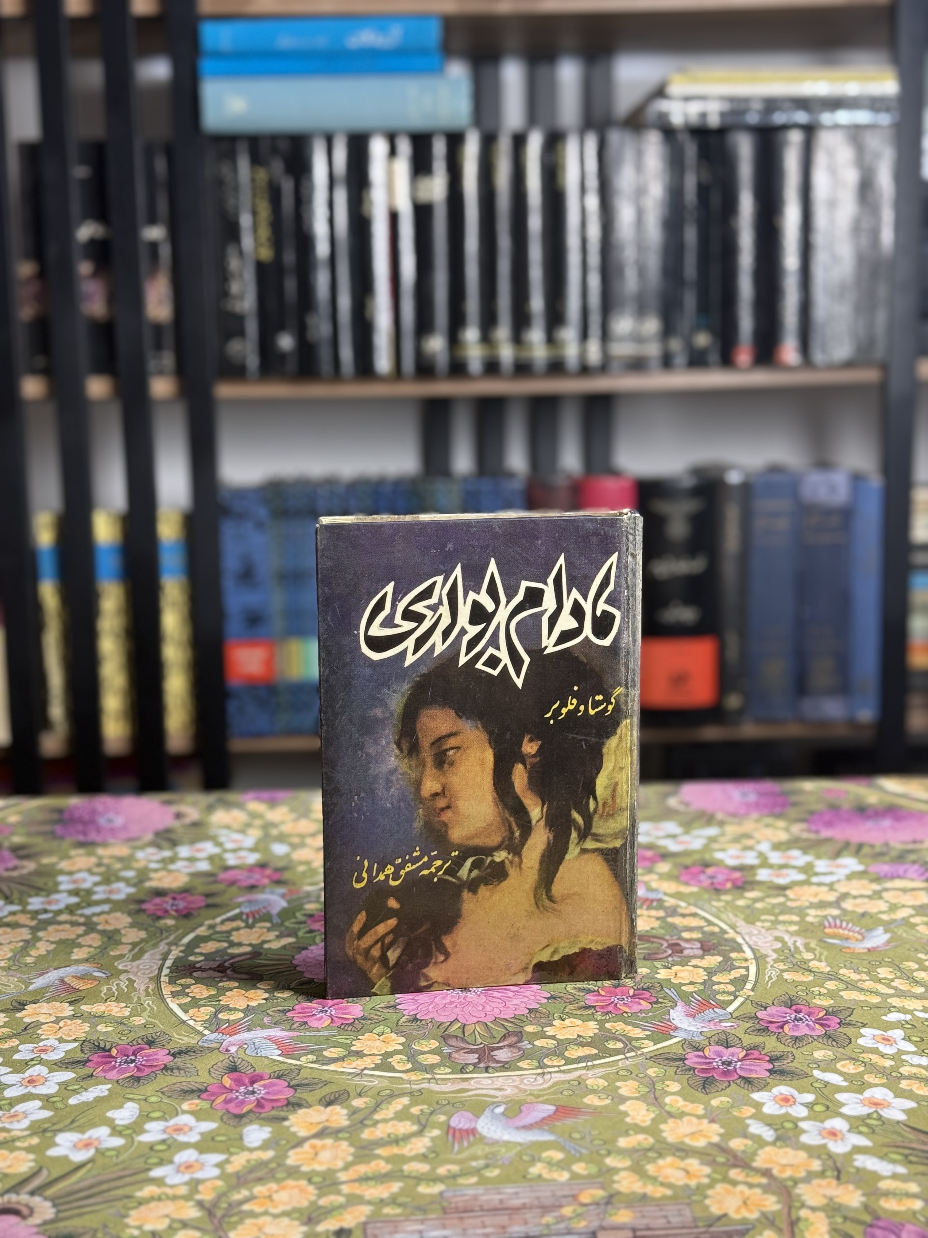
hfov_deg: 30.3
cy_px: 619
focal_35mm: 48
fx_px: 1716
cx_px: 464
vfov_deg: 39.7
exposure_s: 1/50
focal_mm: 6.76
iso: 80
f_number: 1.78
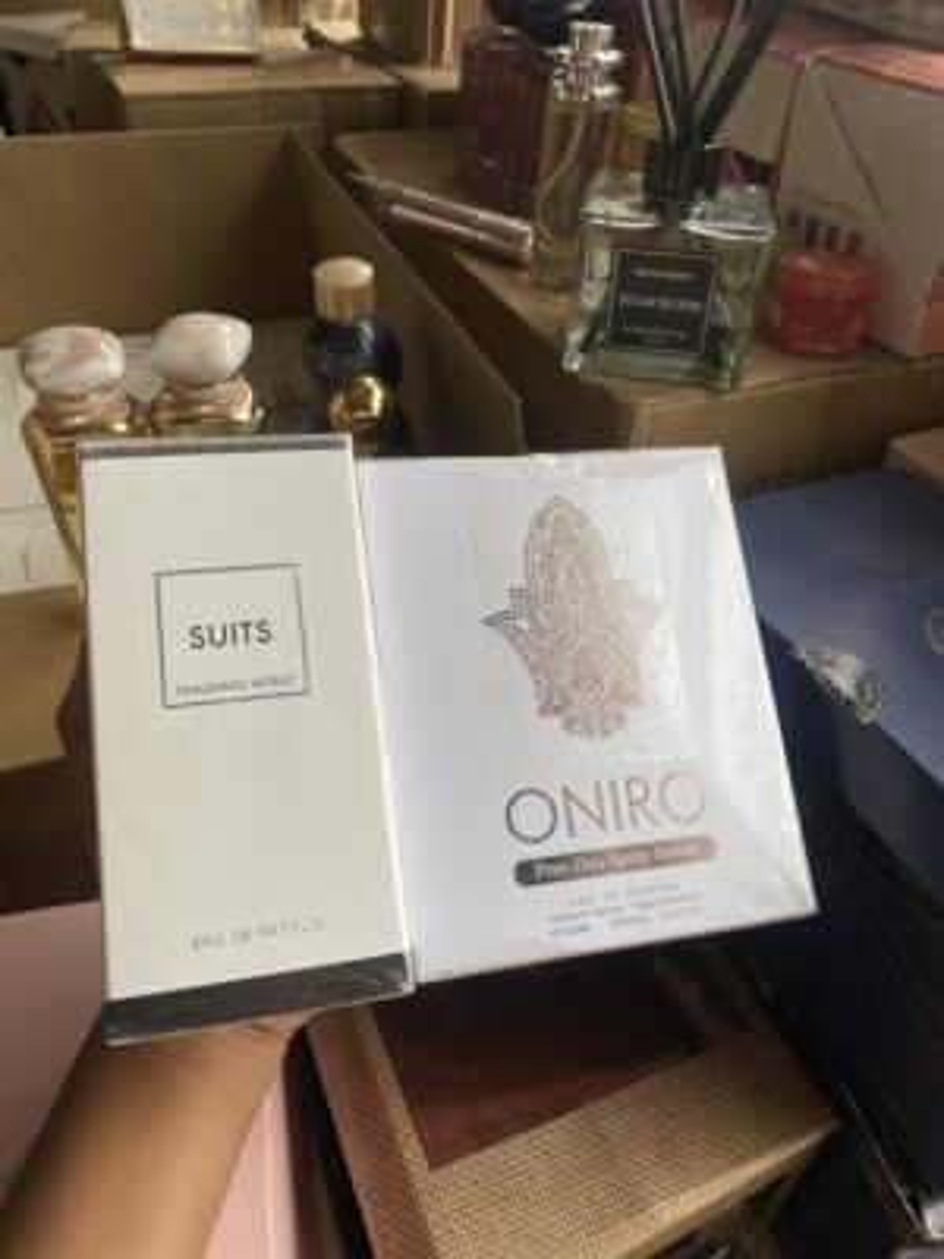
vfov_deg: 67.3
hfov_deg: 53.1
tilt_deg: -38.6
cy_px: 630
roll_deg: -2.9
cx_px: 472
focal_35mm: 26
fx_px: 945
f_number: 1.8
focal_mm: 4.25
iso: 64
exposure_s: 1/121
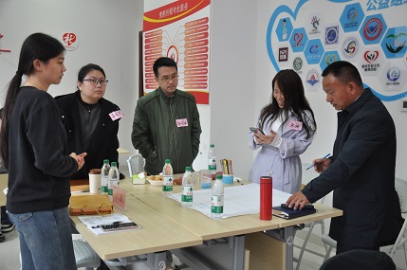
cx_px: 204
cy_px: 135
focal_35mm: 38
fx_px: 423
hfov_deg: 51.3
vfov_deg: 35.4
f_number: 4
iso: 1400
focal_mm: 25
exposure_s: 1/125
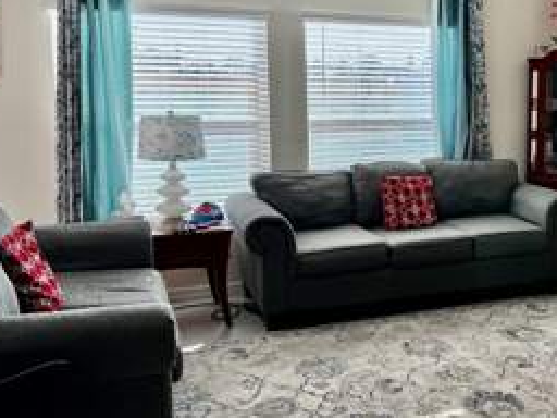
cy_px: 174
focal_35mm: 45
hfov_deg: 40.2
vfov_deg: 32.1
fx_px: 724
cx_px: 455
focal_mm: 6.76
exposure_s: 1/317
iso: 80
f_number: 1.78
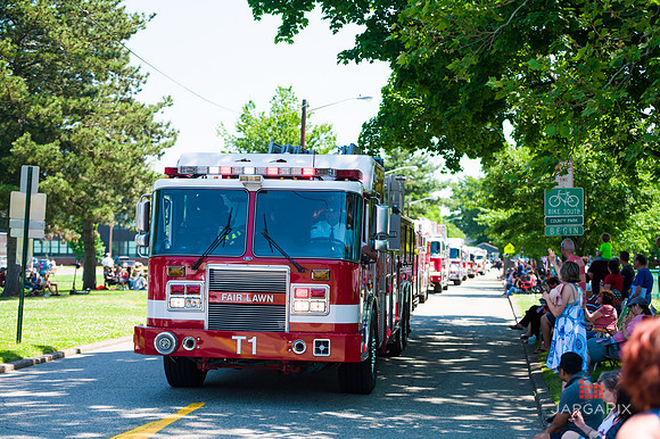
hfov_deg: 28.9
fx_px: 1283
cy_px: 220
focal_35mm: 70
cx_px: 330
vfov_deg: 19.4
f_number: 3.2
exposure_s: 1/2500
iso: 200
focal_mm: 70
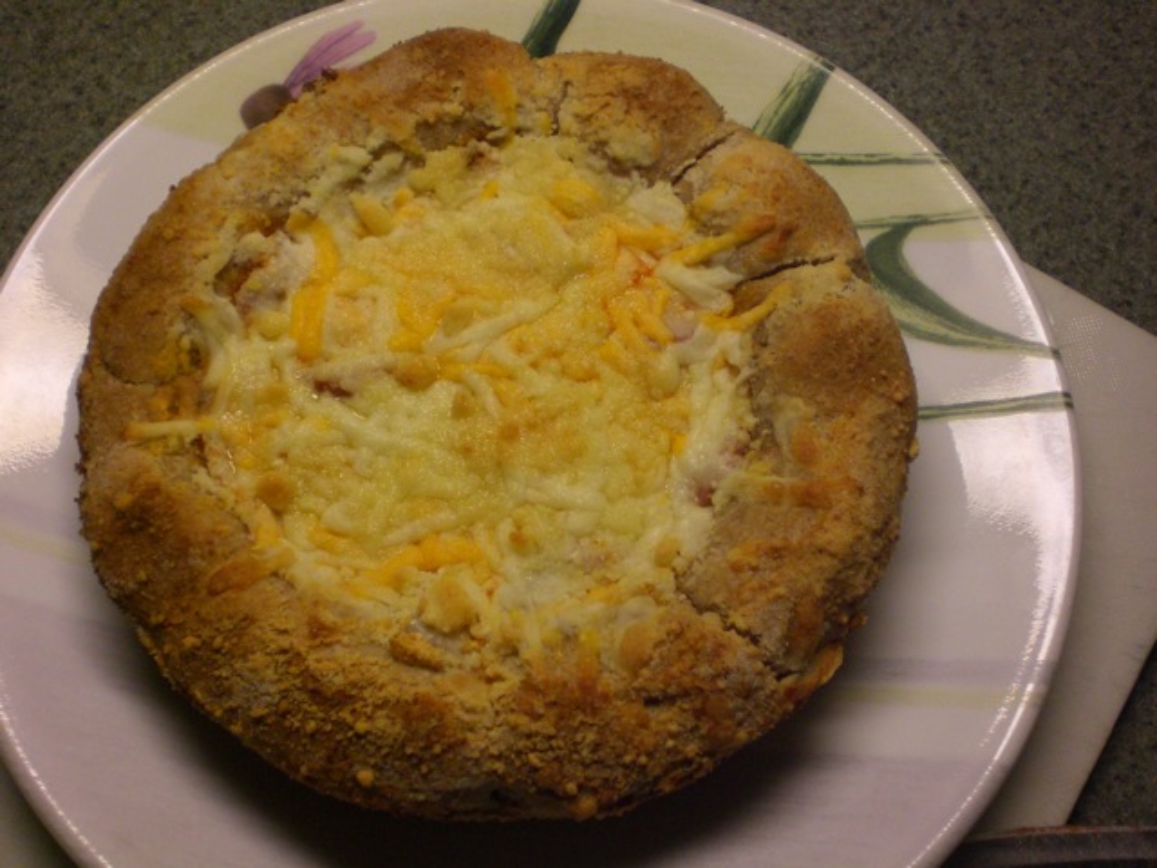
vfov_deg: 37.7
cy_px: 434
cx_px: 578
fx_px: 1270
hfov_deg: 49.0
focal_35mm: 38
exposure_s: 1/100
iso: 200
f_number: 3.1
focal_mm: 6.3
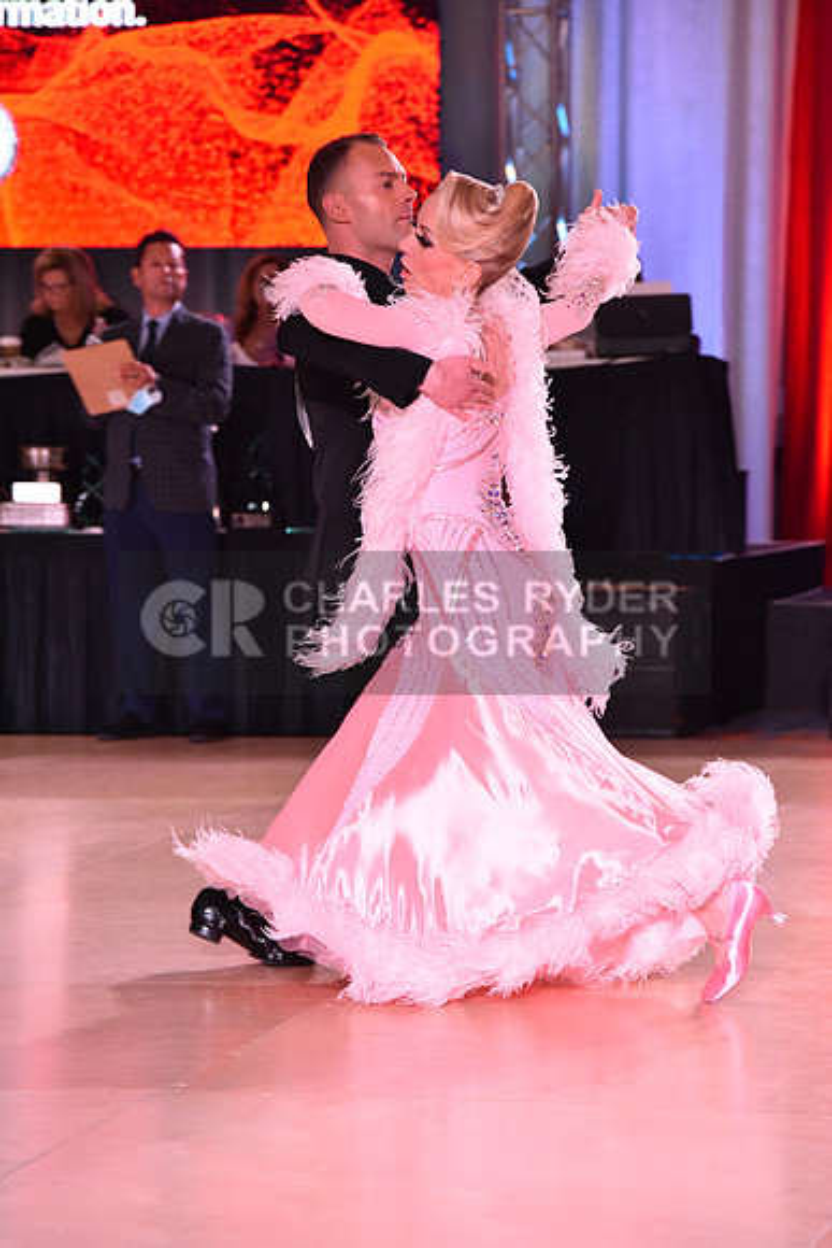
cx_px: 416
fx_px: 4157
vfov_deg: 17.1
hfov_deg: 11.4
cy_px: 624
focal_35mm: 120
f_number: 5.6
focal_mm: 120
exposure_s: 1/320
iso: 2500
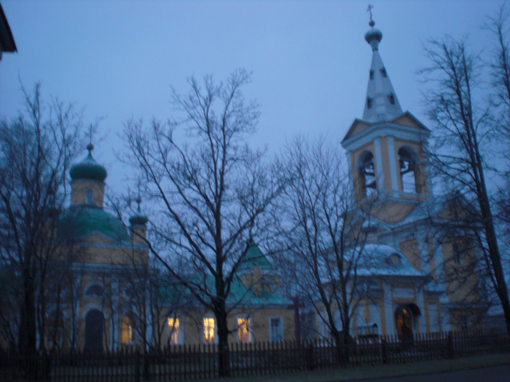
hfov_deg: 49.0
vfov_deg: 37.7
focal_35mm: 38
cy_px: 191
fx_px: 560
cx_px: 255
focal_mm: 6.3
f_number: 3.1
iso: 200
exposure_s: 1/2
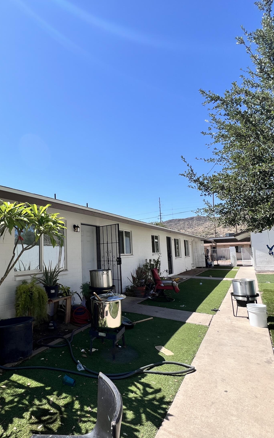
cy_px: 225
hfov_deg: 59.8
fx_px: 227
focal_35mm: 19
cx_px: 79
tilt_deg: +6.3
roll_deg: +1.2
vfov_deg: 88.0
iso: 32
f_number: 1.8
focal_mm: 1.57
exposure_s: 1/1429
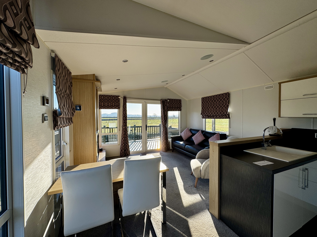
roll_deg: +0.3
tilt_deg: -0.8
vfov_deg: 85.7
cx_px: 158
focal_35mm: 14
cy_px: 118
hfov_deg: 102.1
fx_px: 128
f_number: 2.2
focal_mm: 2.22
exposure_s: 1/332
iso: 40
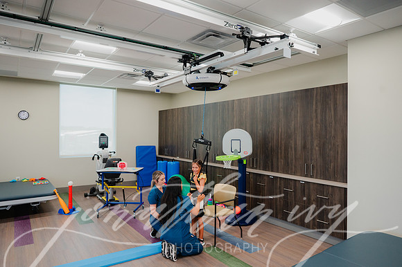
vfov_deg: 53.1
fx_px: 268
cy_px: 134
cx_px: 201
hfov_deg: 73.8
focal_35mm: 24
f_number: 4.5
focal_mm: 24
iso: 1000
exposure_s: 1/160
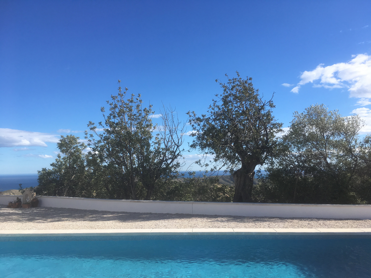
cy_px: 139
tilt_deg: +5.8
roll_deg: +1.1
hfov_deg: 61.7
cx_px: 186
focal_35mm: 29
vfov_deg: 48.2
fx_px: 311
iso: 25
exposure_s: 1/1350
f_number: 2.2
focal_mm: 4.15
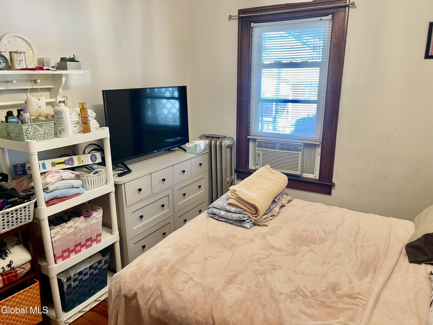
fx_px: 313
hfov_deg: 69.4
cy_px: 162
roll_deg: +0.3
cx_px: 216
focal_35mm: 25
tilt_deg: -13.7
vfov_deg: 54.9
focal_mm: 5.1
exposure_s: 1/60
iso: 200
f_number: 1.6
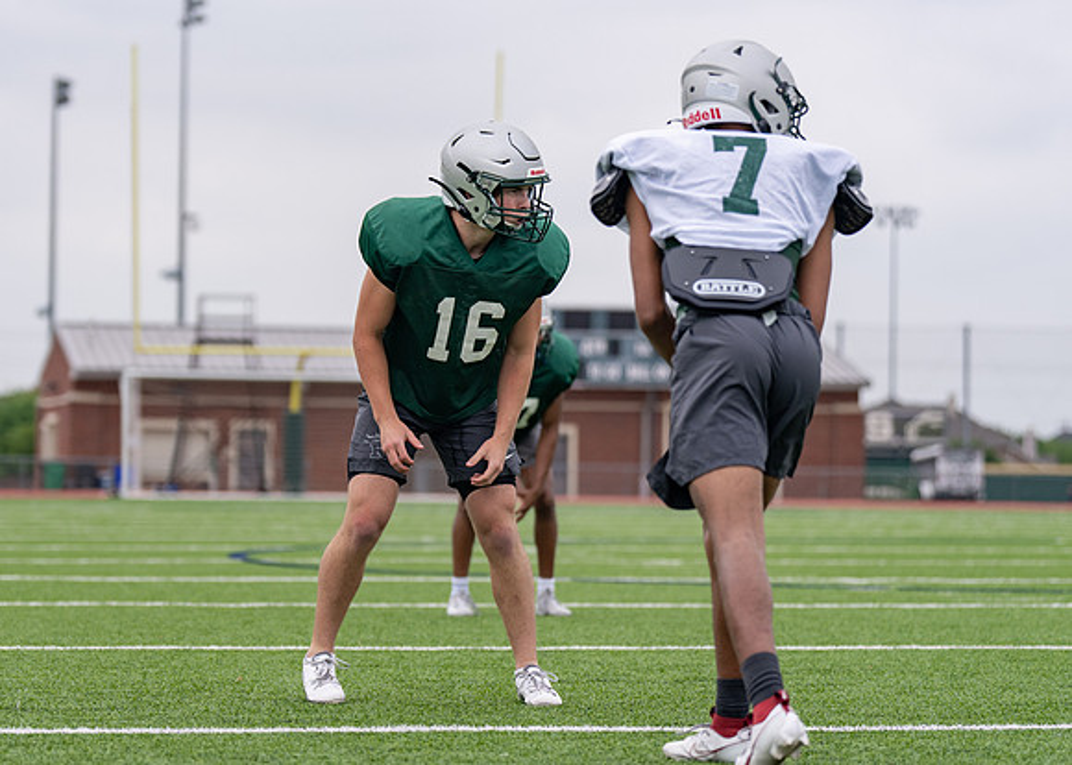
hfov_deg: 15.1
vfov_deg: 10.8
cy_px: 362
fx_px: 4052
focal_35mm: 133
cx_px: 391
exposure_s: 1/2500
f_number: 2.8
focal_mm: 103
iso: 160
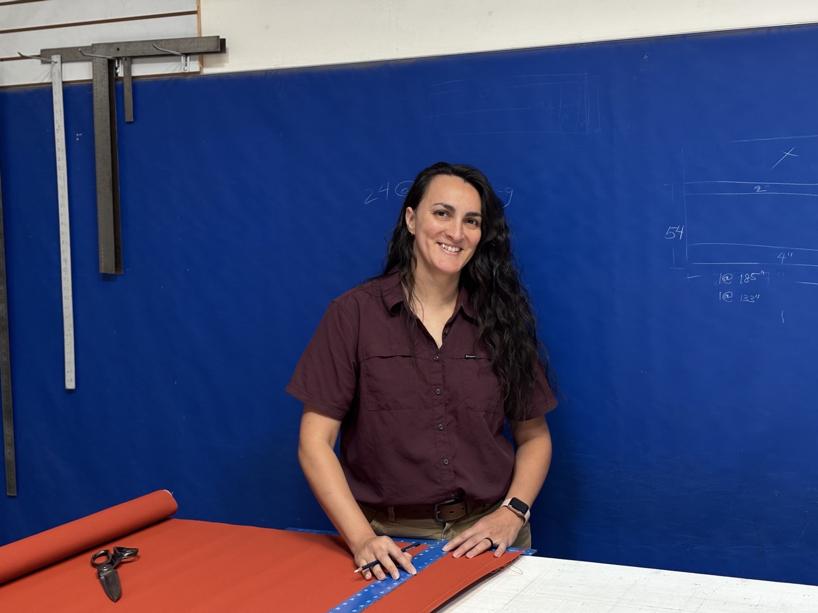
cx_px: 409
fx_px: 1229
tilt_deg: -5.2
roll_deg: +1.6
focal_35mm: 52
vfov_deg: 28.0
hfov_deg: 36.8
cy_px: 306
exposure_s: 1/54
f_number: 1.6
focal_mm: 5.96
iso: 100
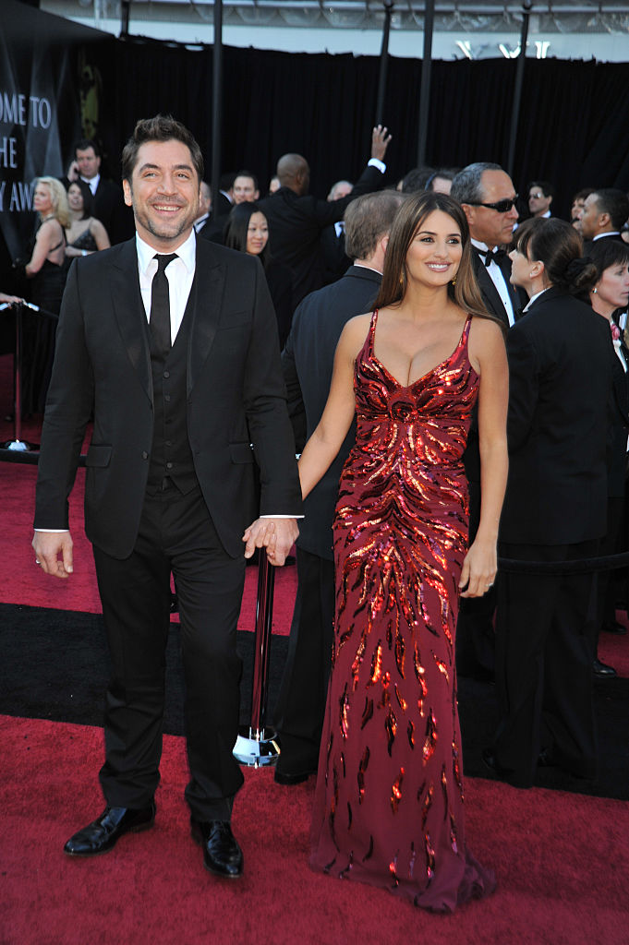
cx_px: 314
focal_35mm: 60
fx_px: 1575
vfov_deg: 33.4
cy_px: 472
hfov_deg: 22.6
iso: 640
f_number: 5.6
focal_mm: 60
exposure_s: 1/500
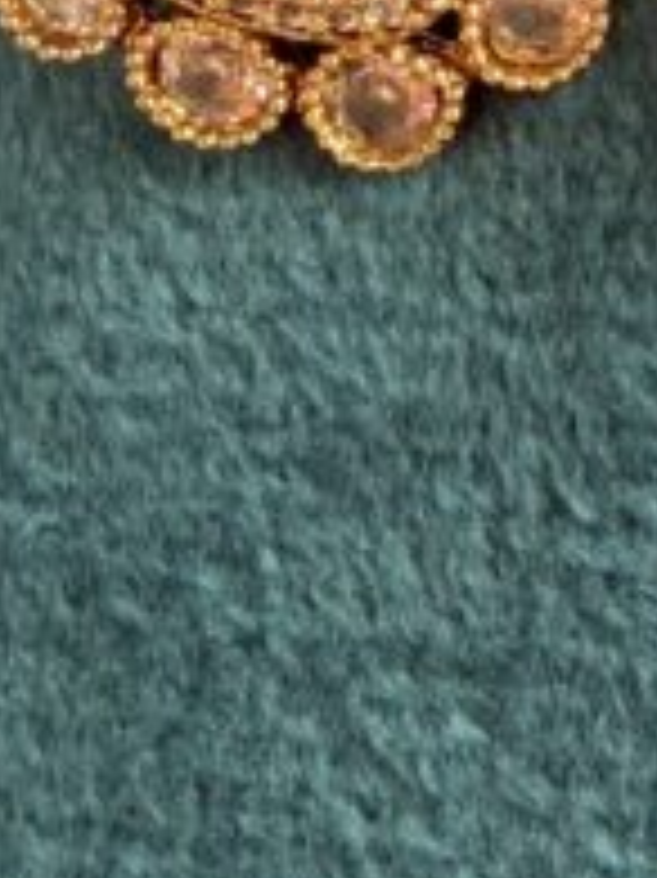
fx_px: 2913
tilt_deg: -28.3
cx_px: 954
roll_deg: -1.6
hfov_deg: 12.3
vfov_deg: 16.8
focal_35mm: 115
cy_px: 20
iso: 125
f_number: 2.2
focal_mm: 2.22
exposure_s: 1/121
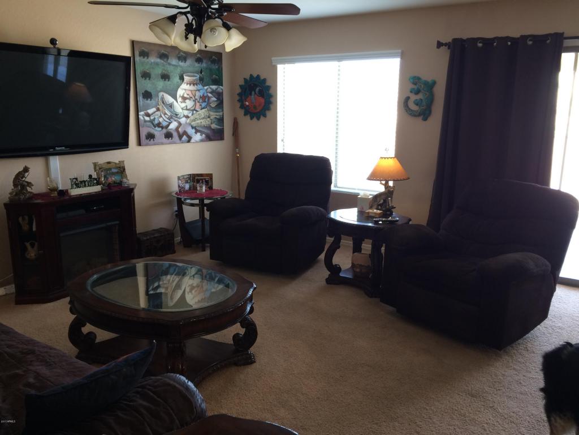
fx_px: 485
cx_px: 290
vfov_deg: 48.2
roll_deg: +0.1
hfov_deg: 61.7
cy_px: 218
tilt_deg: -13.9
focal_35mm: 29
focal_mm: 4.15
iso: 40
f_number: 2.2
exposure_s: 1/30
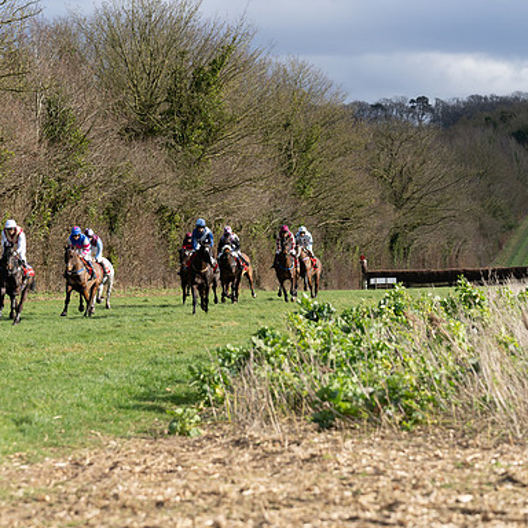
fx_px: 2968
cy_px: 265
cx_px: 230
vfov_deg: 10.2
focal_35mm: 172
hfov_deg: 10.2
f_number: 4
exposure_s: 1/1250
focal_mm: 134
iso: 200
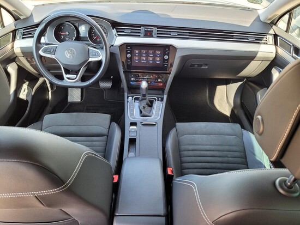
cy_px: 112
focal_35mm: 26
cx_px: 150
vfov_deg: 53.1
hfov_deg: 67.3
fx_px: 225
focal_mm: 5.4
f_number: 1.8
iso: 100
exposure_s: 1/100
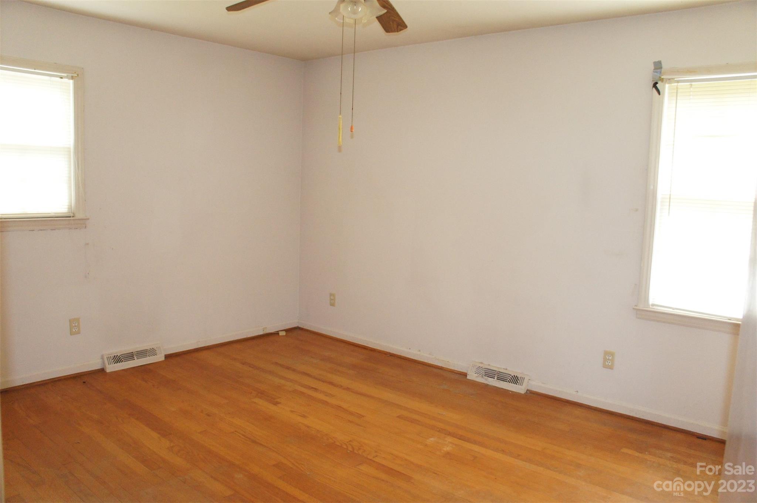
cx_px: 378
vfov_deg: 47.8
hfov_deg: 67.4
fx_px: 567
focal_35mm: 27
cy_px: 252
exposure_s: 1/60
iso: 1600
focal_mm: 18
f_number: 3.5
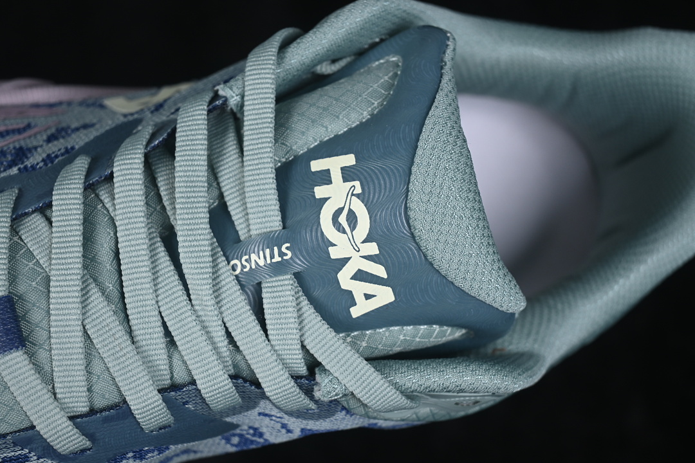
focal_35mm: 75
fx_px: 1448
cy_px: 232
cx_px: 348
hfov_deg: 27.0
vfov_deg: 18.2
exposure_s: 1/80
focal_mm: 50
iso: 160
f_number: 7.1
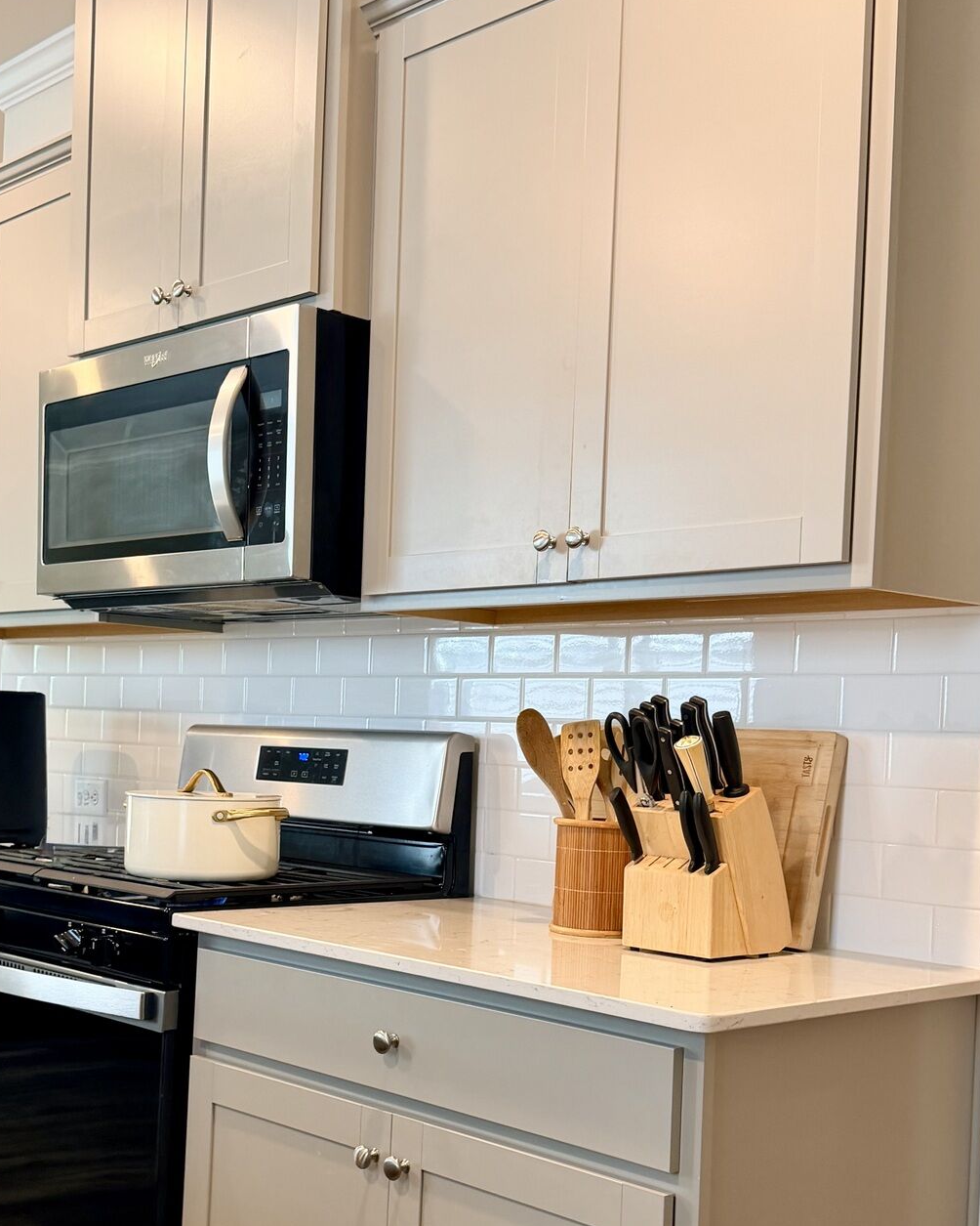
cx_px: 424
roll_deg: -2.7
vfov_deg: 42.6
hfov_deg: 34.8
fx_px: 1559
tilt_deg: -1.6
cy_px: 768
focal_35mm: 43
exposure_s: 1/60
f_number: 1.78
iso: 200
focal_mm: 6.76
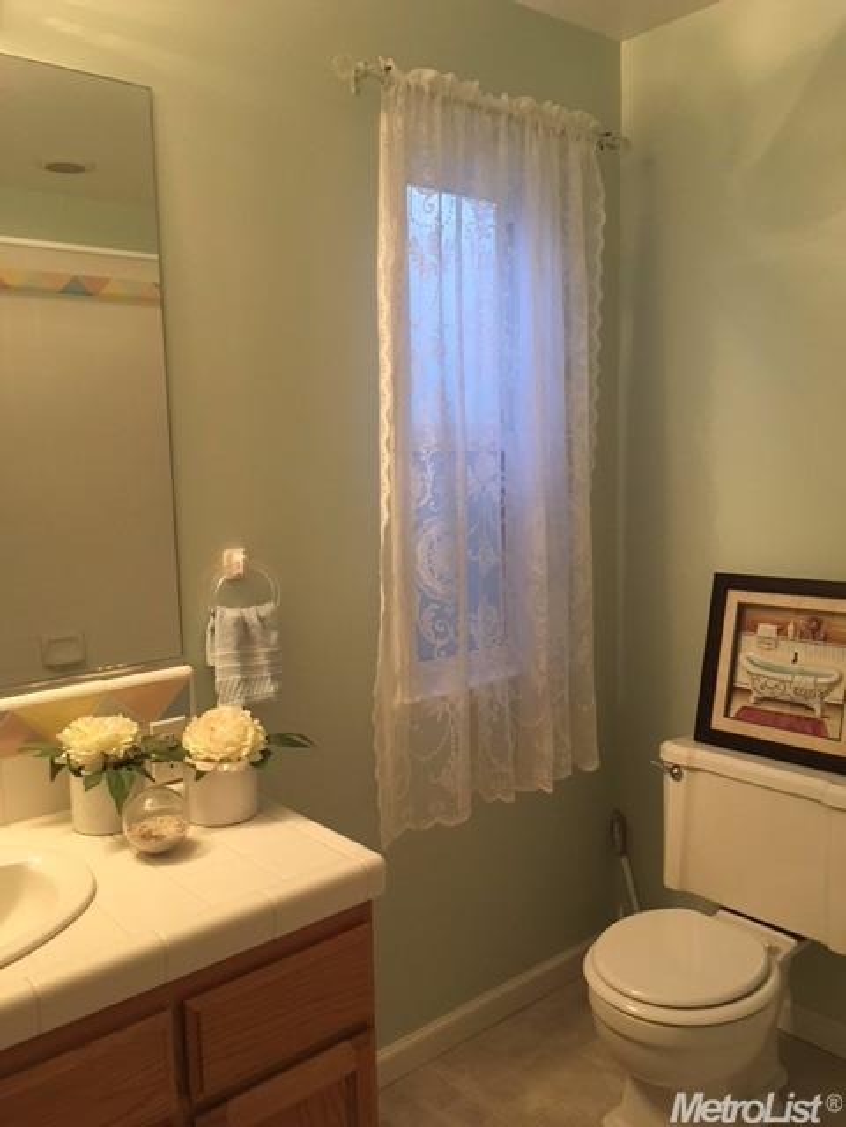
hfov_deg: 48.2
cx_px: 423
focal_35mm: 29
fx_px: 945
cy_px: 564
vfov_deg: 61.7
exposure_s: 1/24
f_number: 2.2
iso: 200
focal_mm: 4.15
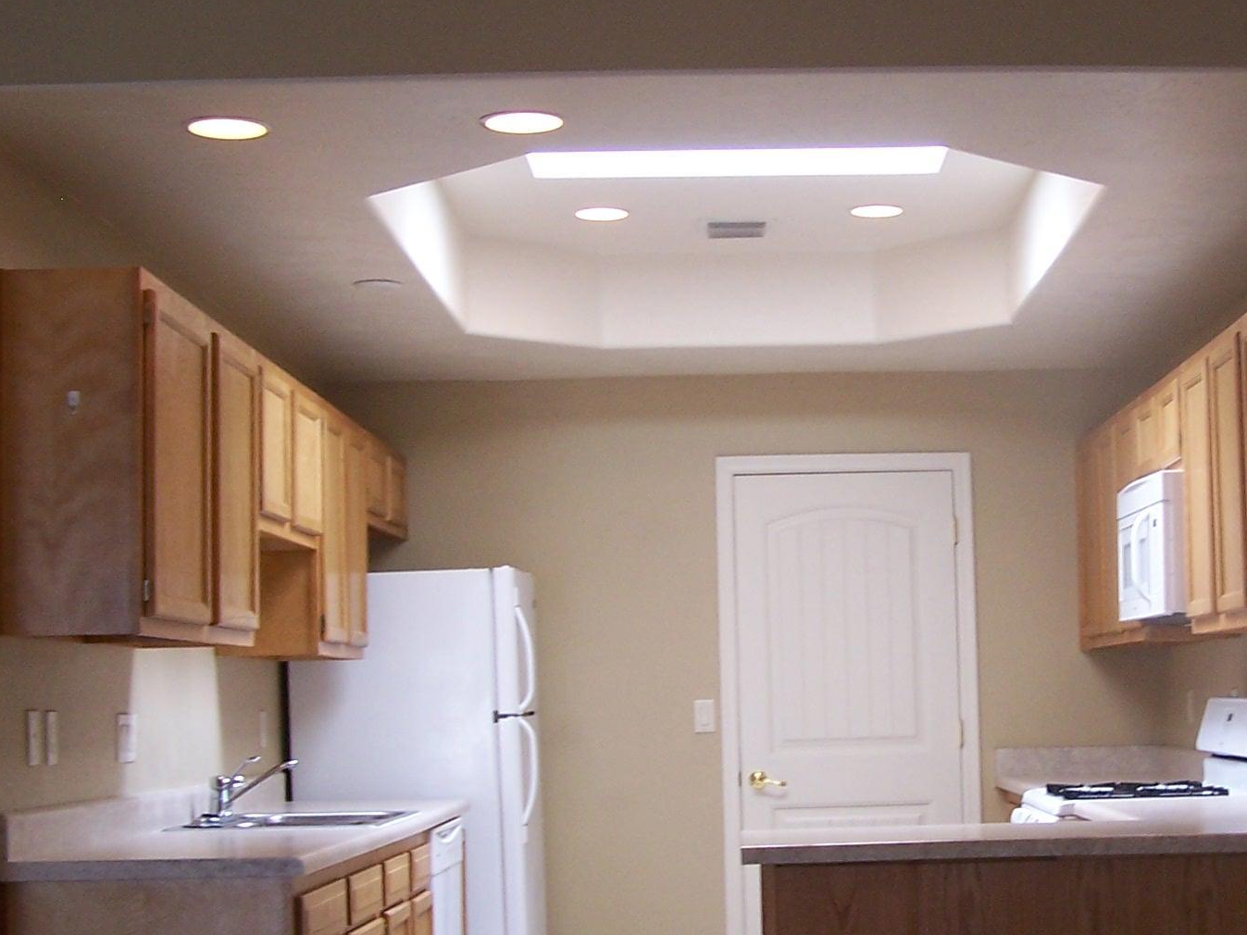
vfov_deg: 22.5
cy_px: 631
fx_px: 2341
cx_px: 898
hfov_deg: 29.5
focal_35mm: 65
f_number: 2.8
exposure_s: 1/30
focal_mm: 6.3
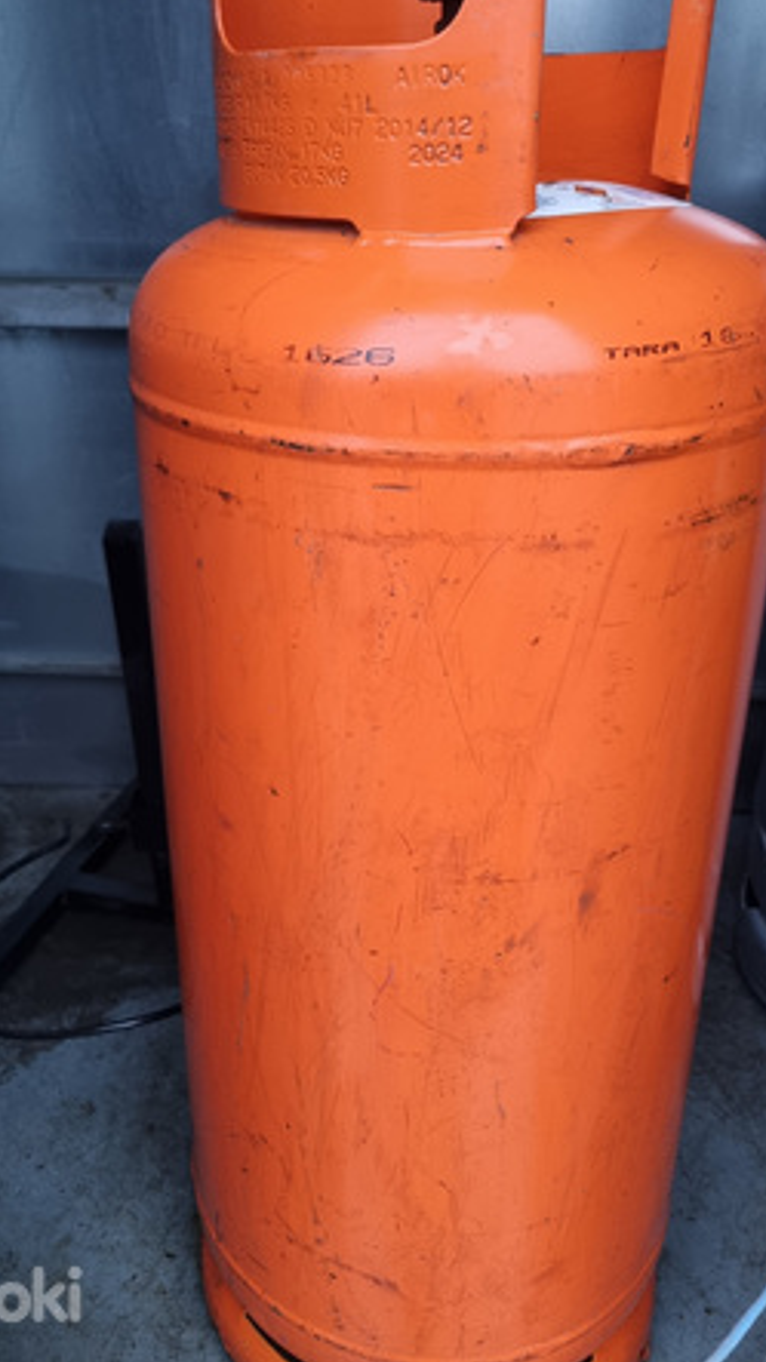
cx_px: 352
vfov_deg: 61.0
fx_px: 1156
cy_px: 633
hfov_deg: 36.6
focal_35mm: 32
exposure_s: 1/50
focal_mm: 5.4
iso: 400
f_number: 1.8
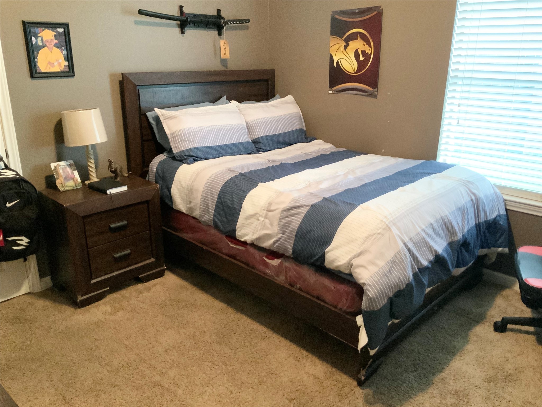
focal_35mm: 29
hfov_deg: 61.7
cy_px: 204
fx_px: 454
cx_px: 271
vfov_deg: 48.2
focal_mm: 3
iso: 400
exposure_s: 1/30
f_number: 1.8
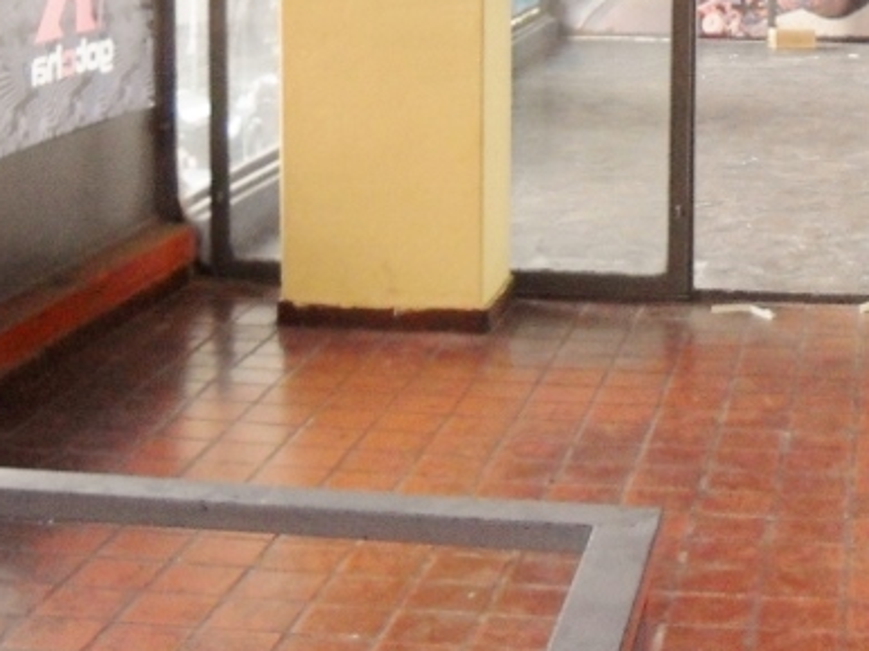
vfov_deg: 17.1
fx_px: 2133
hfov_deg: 22.6
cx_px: 727
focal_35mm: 85
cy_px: 72
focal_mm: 6.72
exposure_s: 1/30
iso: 400
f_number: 3.1
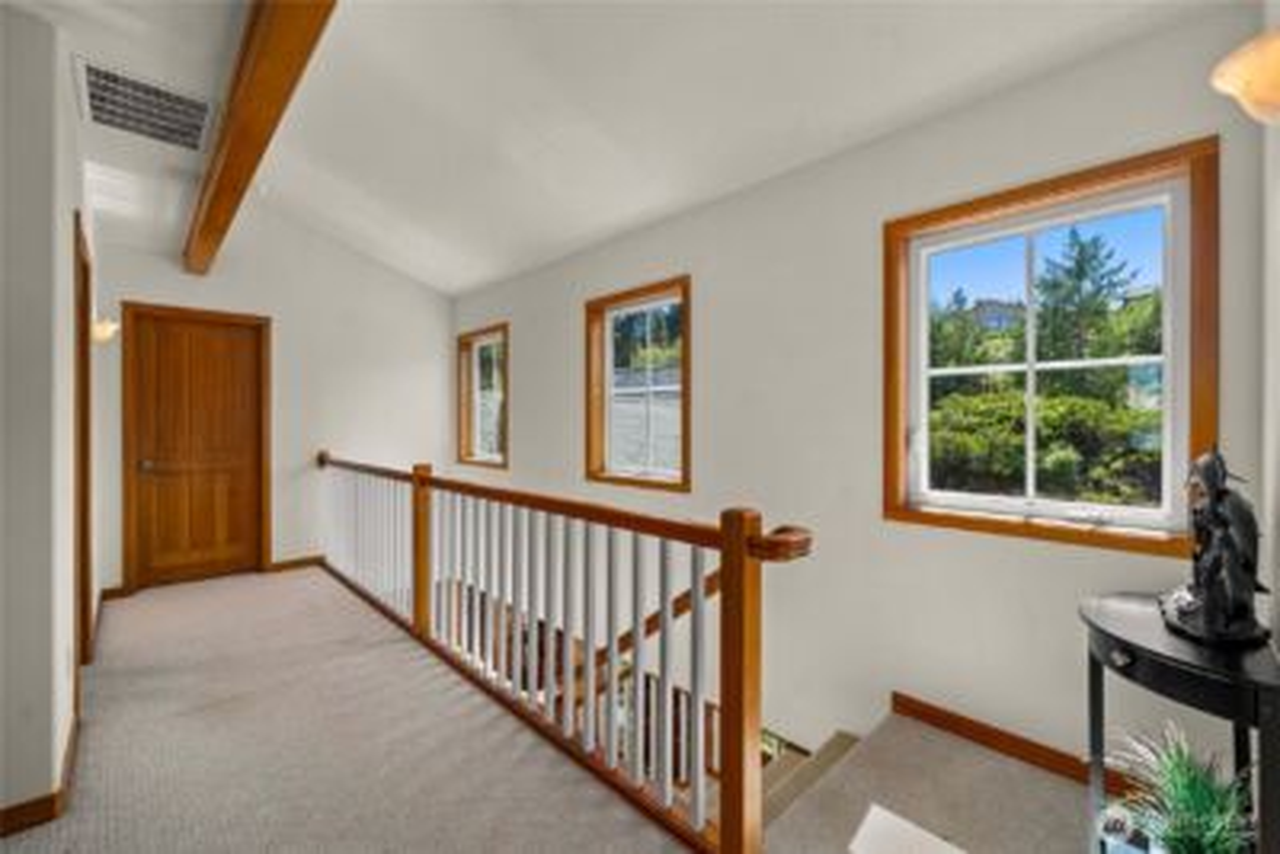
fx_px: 498
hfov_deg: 104.2
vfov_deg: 81.3
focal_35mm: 14
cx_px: 640
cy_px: 427
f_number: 5.6
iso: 200
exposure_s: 1/30
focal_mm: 14
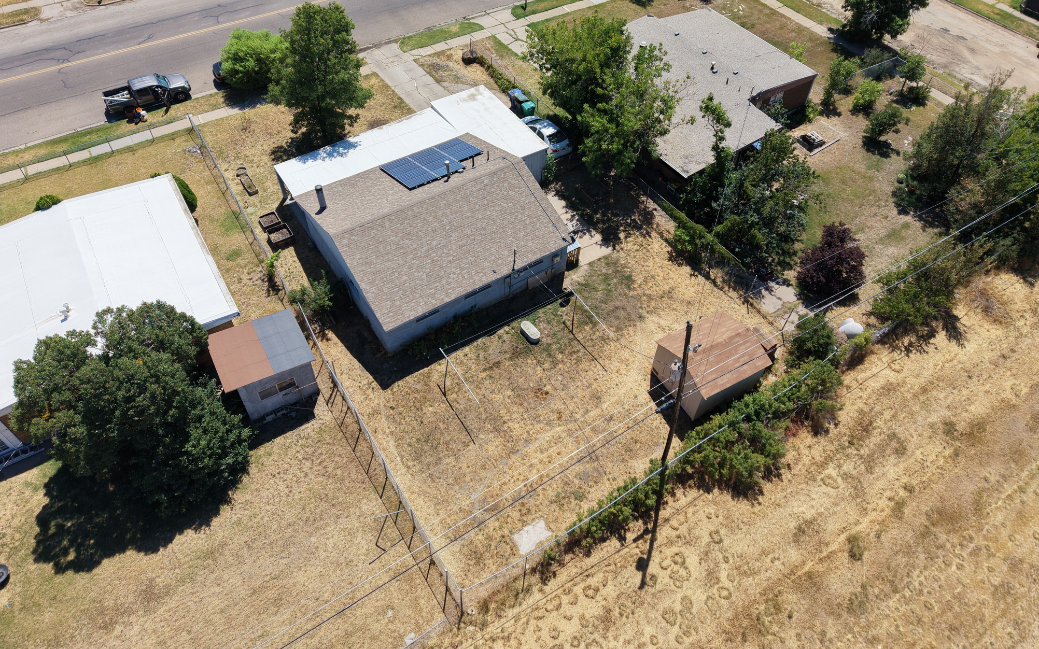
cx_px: 522
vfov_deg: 47.3
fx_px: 736
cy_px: 264
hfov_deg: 70.4
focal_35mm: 26
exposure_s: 1/8000
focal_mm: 8.67
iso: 400
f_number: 1.8
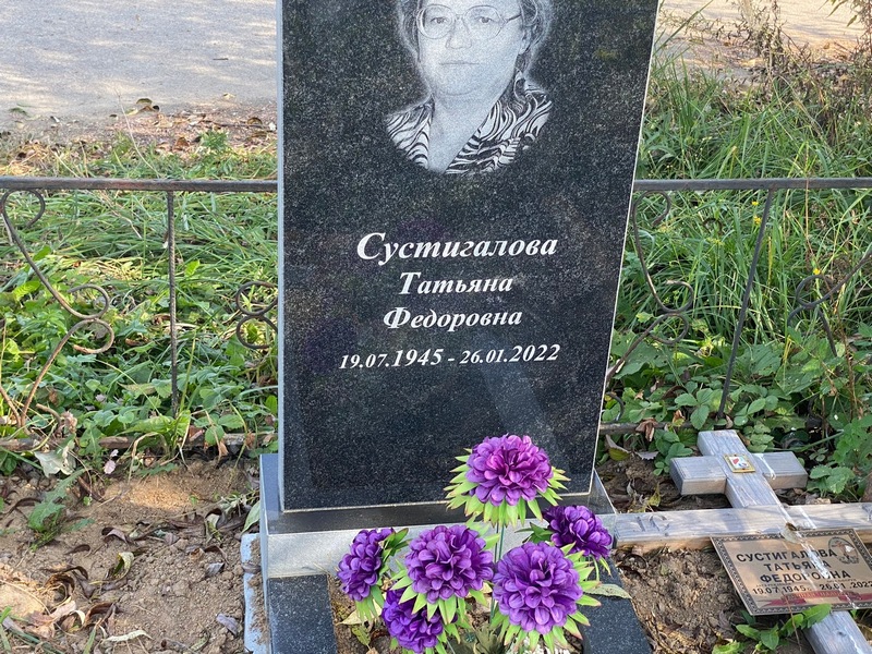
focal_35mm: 52
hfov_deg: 36.8
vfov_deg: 28.0
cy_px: 327
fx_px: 1310
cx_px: 436
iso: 20
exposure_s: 1/168
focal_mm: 6
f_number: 2
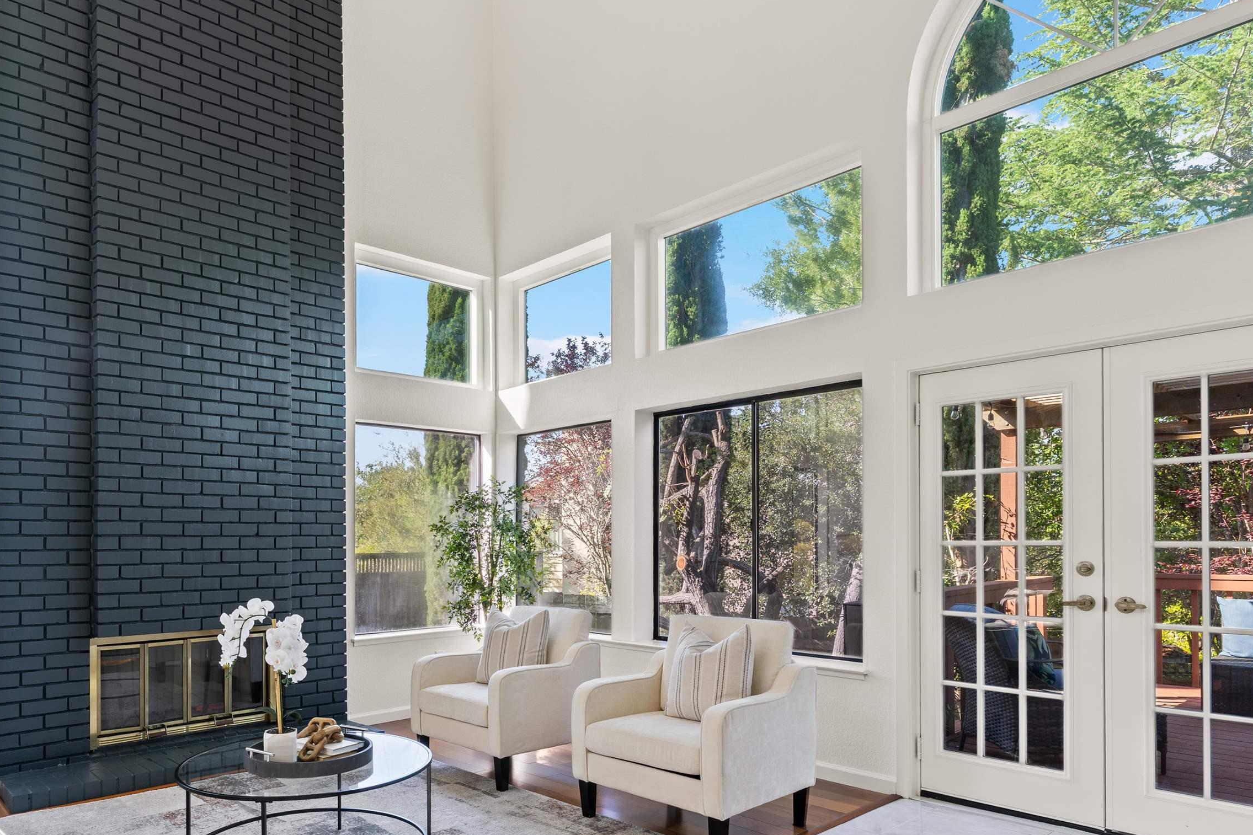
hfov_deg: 75.4
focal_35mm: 23
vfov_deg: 54.2
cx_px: 509
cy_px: 543
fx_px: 800
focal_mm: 17
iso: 100
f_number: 10
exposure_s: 1/1.25
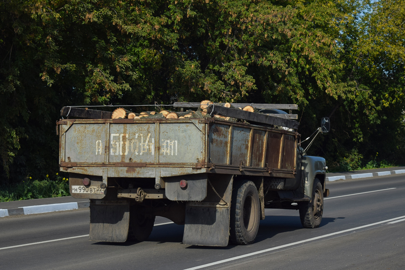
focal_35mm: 75
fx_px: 844
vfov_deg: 18.2
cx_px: 202
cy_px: 135
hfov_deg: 27.0
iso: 100
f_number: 6.3
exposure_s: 1/800
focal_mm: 50
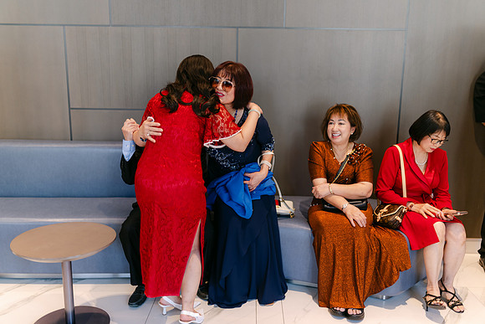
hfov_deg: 54.4
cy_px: 162
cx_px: 242
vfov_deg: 37.9
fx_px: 472
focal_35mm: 35
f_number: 1.4
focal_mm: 35
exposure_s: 1/125
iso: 320
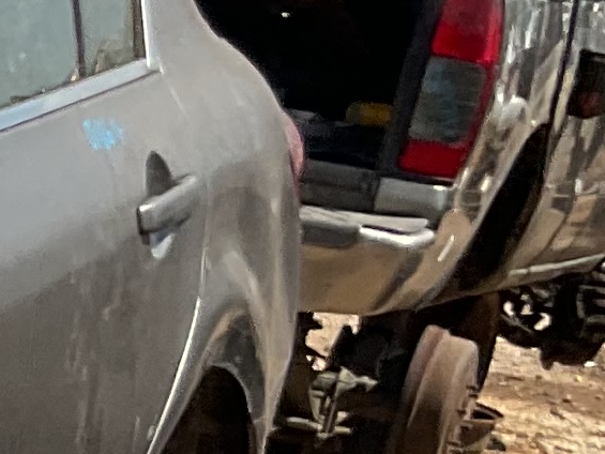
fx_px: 3619
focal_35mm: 207
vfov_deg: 7.1
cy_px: 690
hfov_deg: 8.3
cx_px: -1143
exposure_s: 1/1786
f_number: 1.8
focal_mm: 3
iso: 16
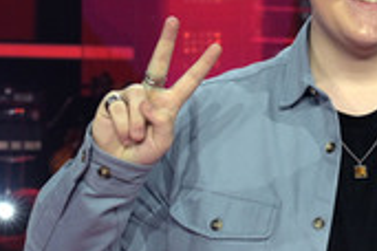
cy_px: 64
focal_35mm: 103
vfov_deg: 13.2
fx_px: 1079
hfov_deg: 19.2
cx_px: 385
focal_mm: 39
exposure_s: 1/320
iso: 3200
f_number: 5
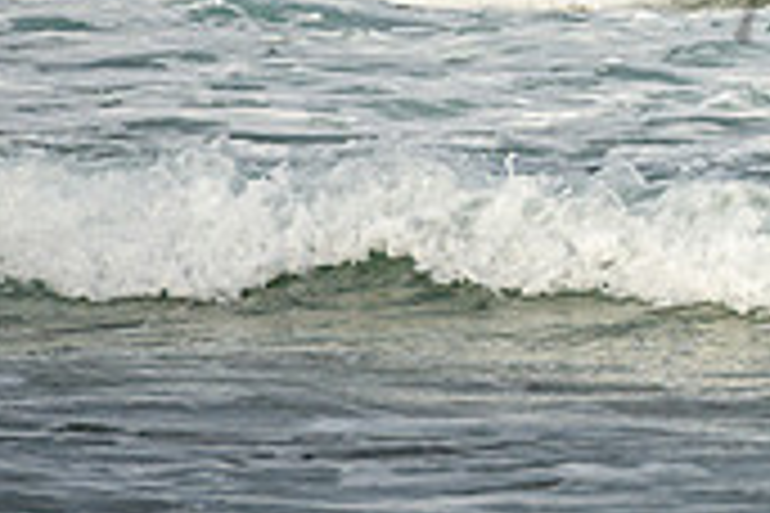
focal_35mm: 1017
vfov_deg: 1.4
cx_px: 1180
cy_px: -65
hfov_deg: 2.0
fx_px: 21751
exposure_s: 1/1600
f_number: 5.6
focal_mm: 200
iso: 200
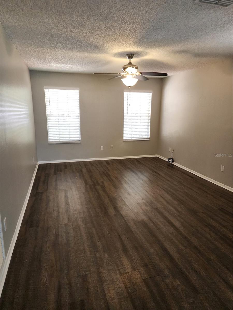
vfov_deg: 73.9
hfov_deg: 58.9
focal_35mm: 23
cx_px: 116
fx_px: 206
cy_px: 155
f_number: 1.8
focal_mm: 6.4
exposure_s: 1/120
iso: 320
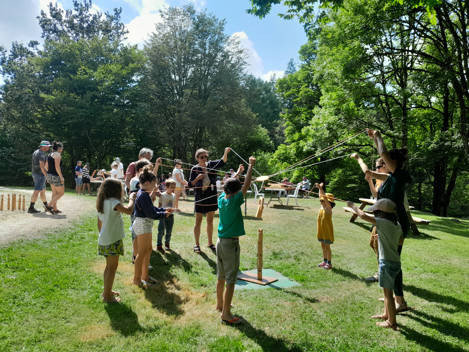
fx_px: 352
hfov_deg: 67.3
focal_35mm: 26
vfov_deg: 53.1
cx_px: 234
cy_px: 176
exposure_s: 1/208
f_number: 1.8
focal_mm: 3.98
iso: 40
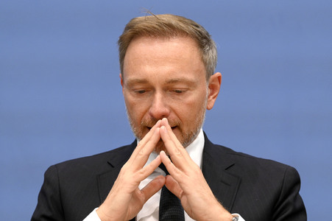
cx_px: 166
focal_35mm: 140
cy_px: 110
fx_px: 1290
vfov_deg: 9.8
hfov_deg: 14.7
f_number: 5.6
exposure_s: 1/500
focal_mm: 140
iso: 3200
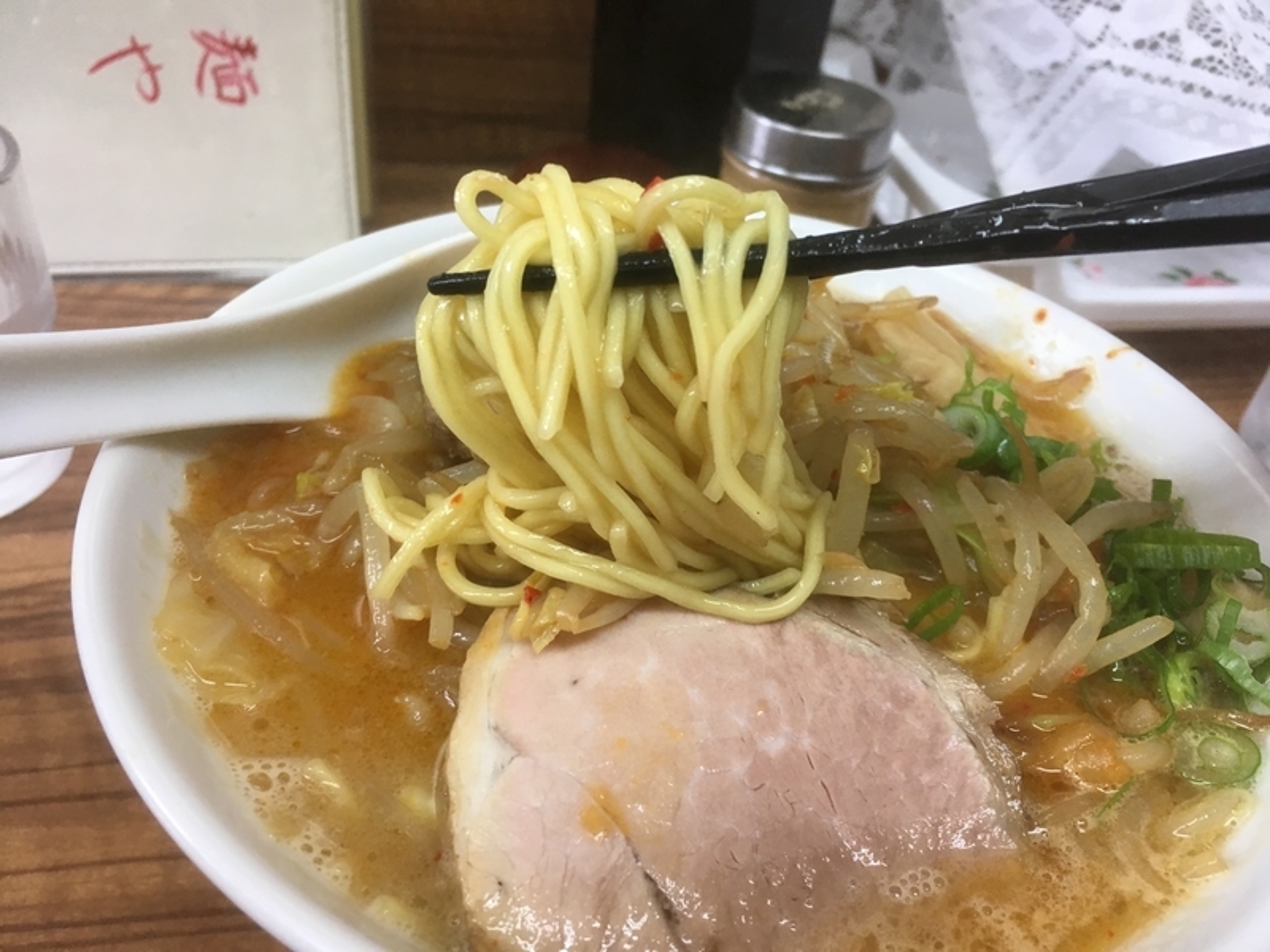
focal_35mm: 29
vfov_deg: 48.2
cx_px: 635
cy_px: 476
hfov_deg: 61.7
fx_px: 1064
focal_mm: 4.15
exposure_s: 1/30
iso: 40
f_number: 2.2
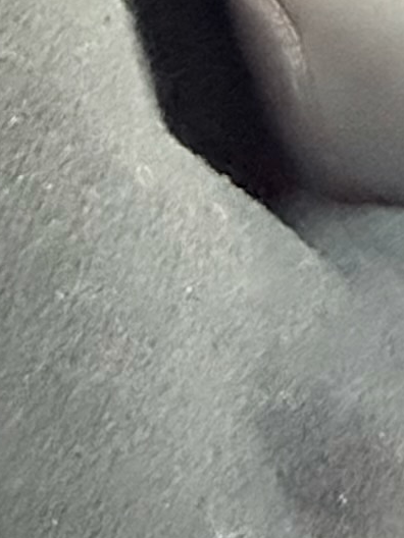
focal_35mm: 107
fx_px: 1665
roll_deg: +0.5
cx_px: 1137
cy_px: -412
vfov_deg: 15.8
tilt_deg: -21.2
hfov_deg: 10.6
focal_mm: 2.22
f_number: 2.2
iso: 1250
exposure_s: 1/50
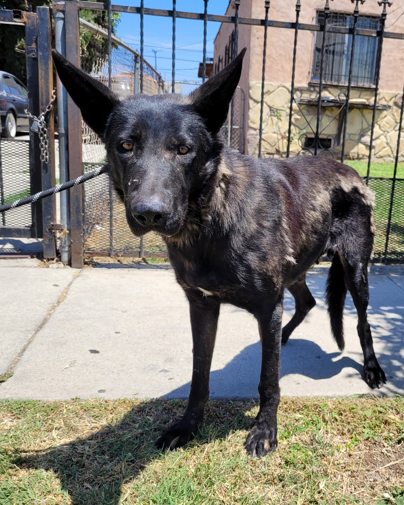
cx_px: 265
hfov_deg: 42.8
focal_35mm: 34
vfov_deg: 52.8
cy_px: 254
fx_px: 508
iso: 40
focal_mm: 5.4
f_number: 1.8
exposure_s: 1/1414
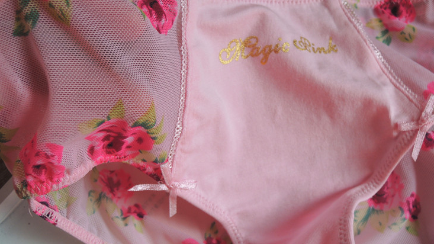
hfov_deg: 51.6
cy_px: 115
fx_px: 449
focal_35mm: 39
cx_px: 218
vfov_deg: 30.4
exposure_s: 1/250
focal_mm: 6.3
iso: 100
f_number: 3.2
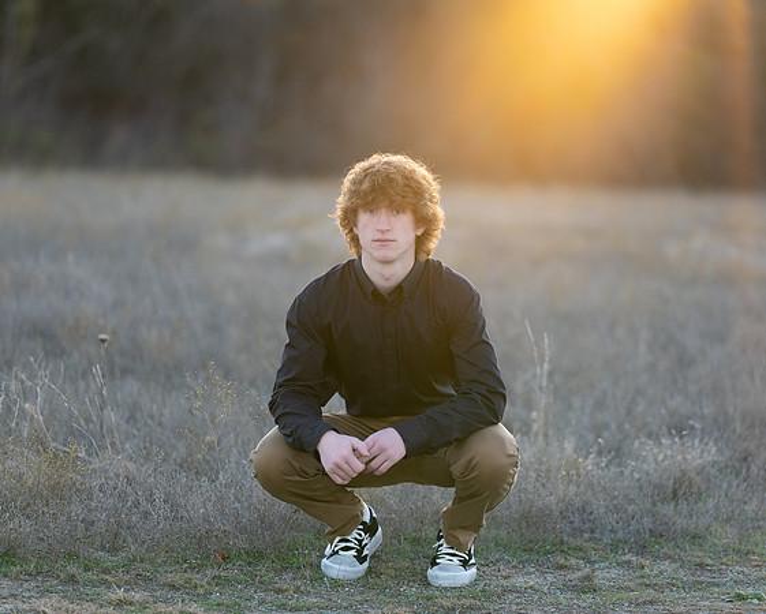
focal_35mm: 198
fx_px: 4498
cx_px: 420
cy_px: 306
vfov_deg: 7.8
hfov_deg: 9.7
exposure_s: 1/320
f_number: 2.8
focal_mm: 173
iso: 320
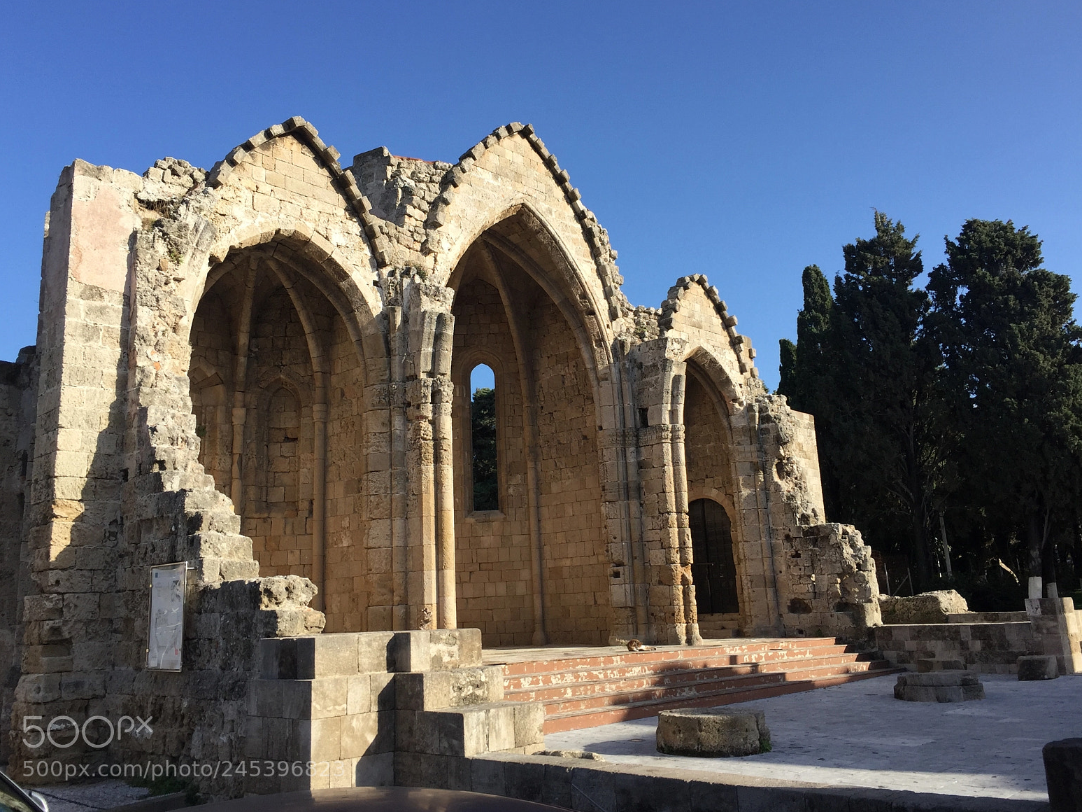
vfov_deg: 46.8
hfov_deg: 60.0
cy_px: 404
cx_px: 539
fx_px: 938
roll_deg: +1.6
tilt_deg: +14.1
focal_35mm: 30
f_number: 2.2
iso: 32
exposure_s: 1/1364
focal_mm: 4.15
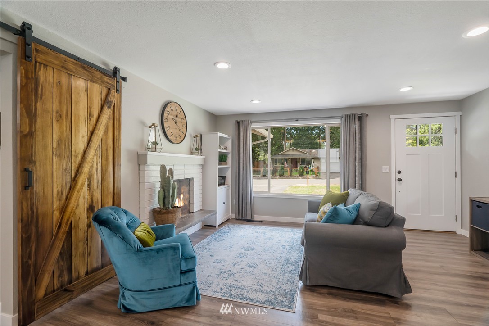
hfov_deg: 96.7
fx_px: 217
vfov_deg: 73.7
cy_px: 163
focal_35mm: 16
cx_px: 244
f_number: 6.3
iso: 1250
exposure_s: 1/30
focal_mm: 16
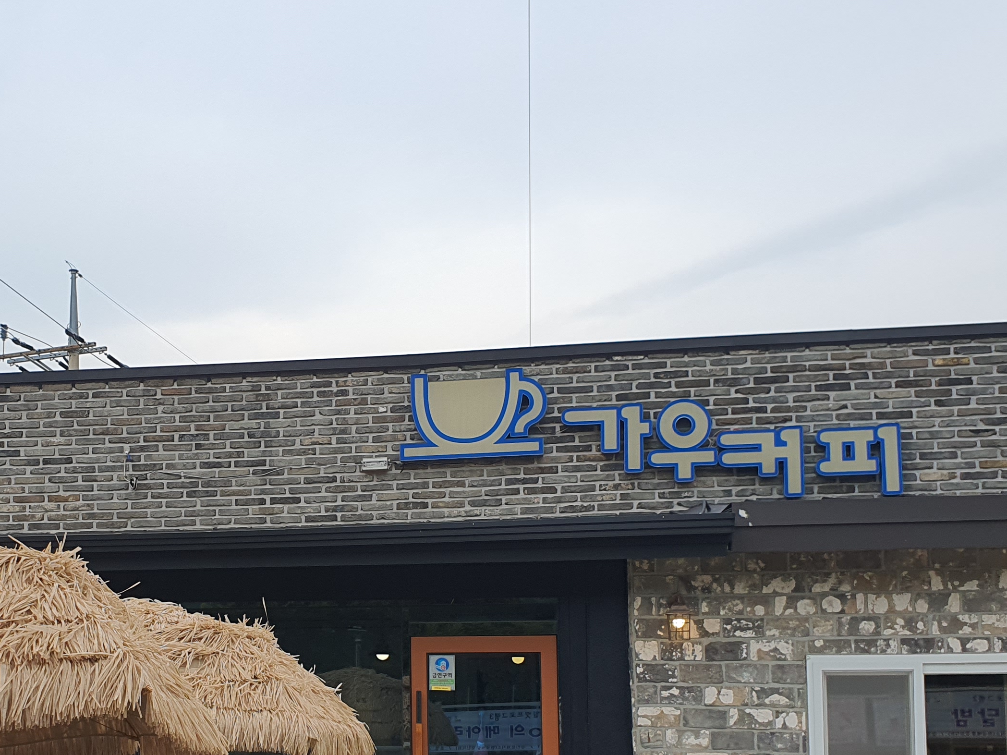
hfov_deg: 37.1
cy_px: 616
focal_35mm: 50
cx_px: 235
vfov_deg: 28.4
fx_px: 1454
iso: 50
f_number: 2.4
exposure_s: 1/932
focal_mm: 4.3
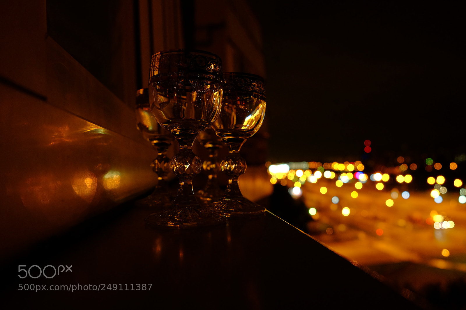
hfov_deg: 67.4
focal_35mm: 27
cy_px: 155
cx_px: 233
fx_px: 349
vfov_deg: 47.9
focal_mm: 18
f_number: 4
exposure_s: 1/4
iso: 500
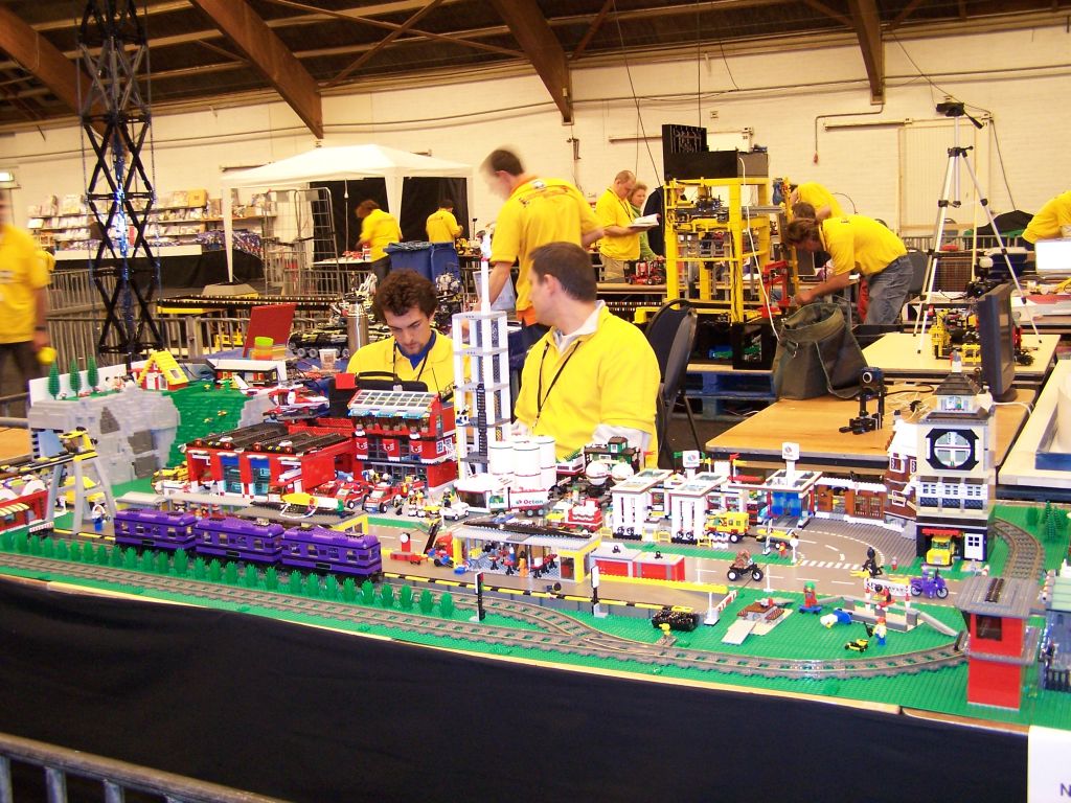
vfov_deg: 37.7
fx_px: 1176
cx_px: 536
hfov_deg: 49.0
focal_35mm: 38
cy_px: 402
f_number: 2.8
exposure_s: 1/6
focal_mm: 6.3
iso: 140
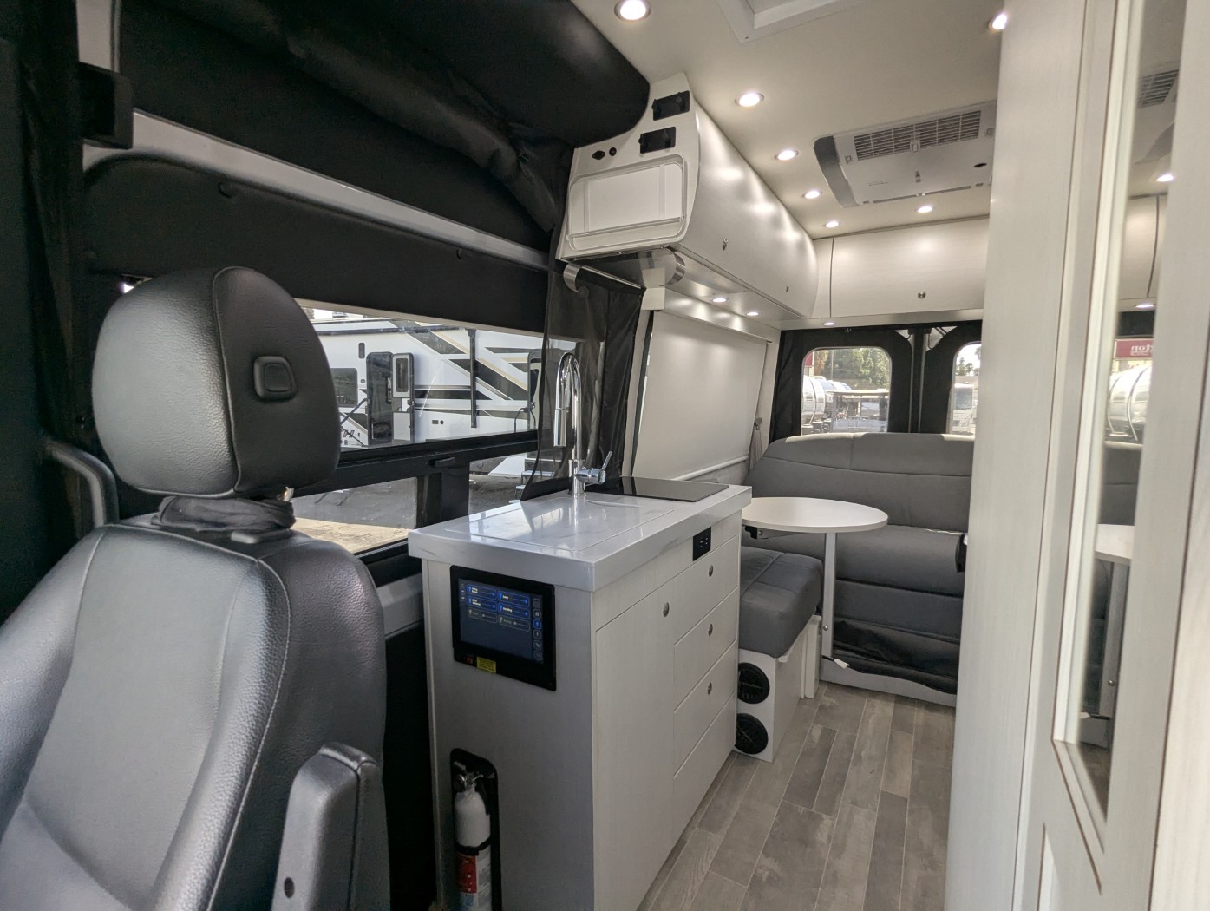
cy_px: 456
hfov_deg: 94.4
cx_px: 605
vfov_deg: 78.2
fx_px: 560
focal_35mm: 16
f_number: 2.2
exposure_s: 1/211
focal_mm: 2.35
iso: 239
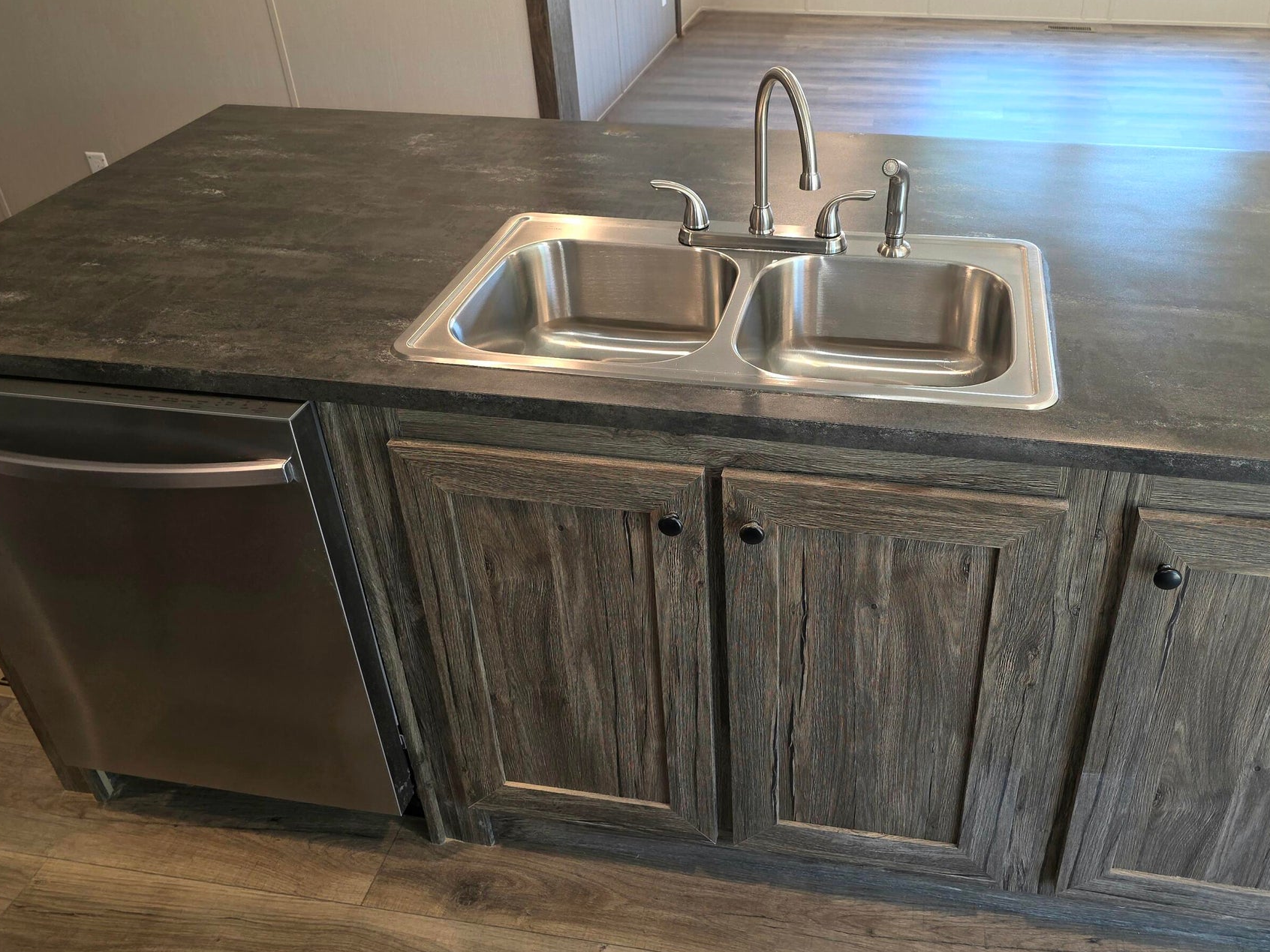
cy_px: 406
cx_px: 744
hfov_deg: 61.3
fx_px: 1064
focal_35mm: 29
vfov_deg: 48.1
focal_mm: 6.3
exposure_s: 1/60.2
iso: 80
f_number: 1.7
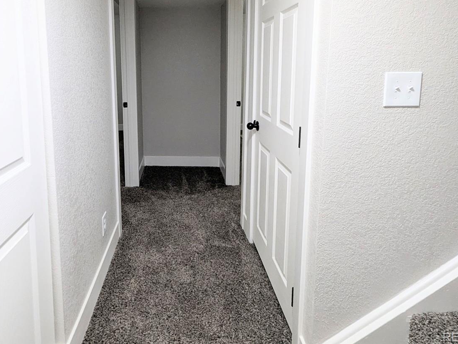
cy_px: 95
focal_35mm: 19
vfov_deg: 65.4
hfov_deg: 83.2
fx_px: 252
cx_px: 176
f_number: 2.2
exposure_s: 1/30
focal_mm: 1.95
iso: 103
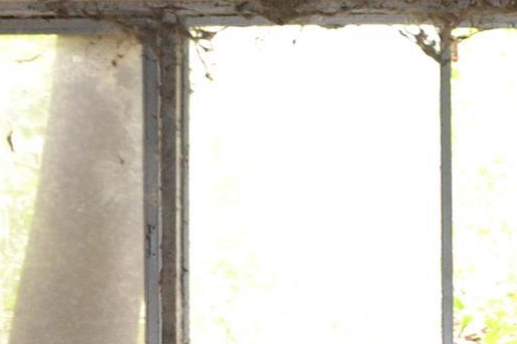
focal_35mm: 197
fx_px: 2828
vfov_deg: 6.9
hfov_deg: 9.9
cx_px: 957
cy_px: 328
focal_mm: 22
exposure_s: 1/60
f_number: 3.8
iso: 1400
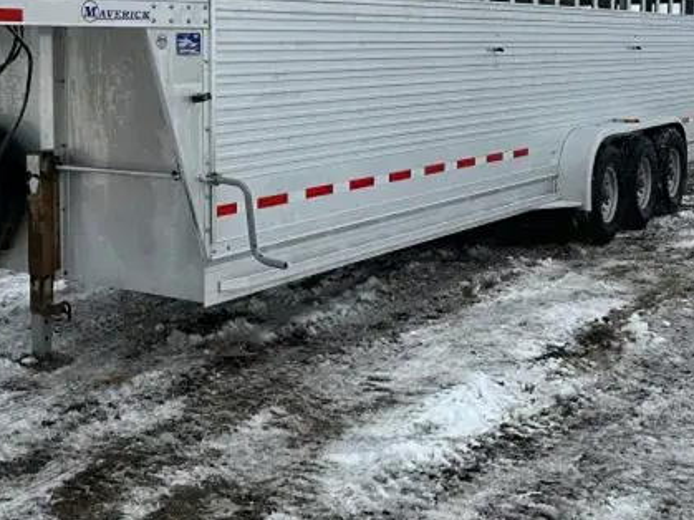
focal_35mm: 55
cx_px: 118
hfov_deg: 33.7
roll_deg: +0.0
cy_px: 116
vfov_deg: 26.1
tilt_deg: -4.6
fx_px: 1102
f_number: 1.78
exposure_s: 1/3155
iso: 80
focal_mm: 6.86
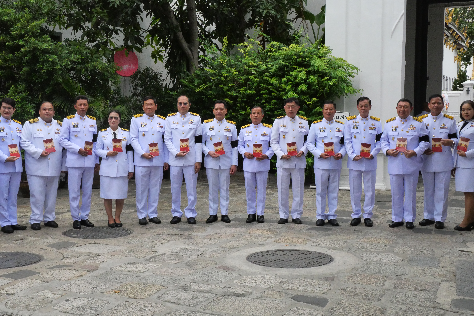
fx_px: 593
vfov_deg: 29.9
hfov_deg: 43.6
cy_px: 158
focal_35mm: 45
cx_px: 237
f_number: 9
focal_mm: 22
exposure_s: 1/4000
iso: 3200
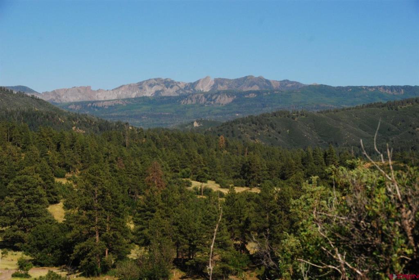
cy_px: 140
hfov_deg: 21.9
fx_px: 1083
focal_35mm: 93
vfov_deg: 14.7
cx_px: 210
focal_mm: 62
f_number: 8
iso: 400
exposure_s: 1/1000
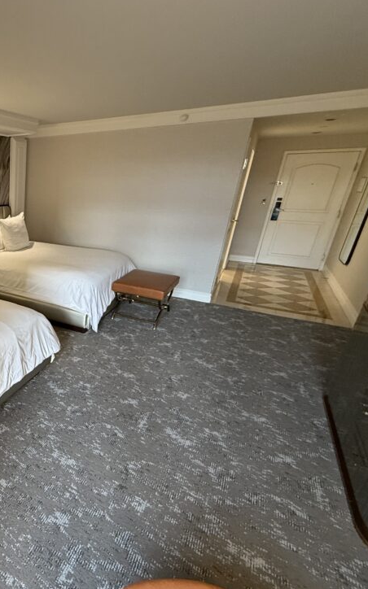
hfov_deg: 46.0
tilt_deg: -20.8
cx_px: -15
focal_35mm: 21
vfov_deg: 82.3
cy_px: 304
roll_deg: -0.4
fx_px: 337
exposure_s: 1/60
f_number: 2.2
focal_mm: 2.22
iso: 250
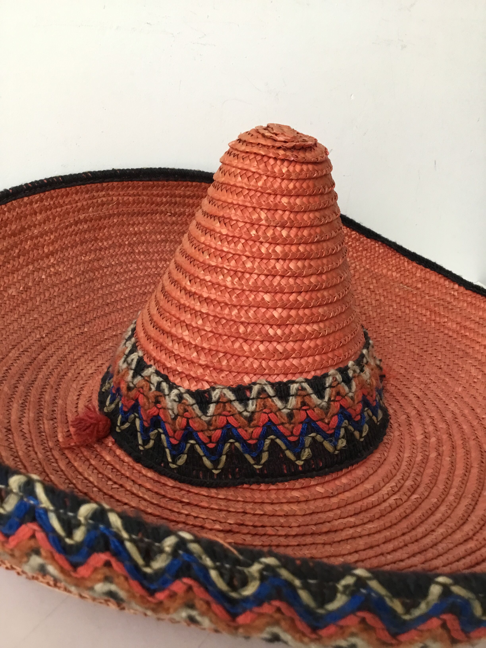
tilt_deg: -21.8
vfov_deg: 58.4
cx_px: 243
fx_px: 580
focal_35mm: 31
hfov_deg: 45.4
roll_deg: -3.3
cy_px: 324
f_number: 2.4
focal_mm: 3.3
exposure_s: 1/33
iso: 125
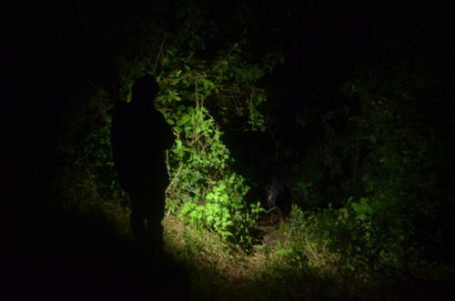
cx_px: 228
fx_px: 340
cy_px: 150
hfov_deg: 67.5
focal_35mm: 27
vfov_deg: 47.7
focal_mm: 18
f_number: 3.5
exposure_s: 1/1.3
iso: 1600
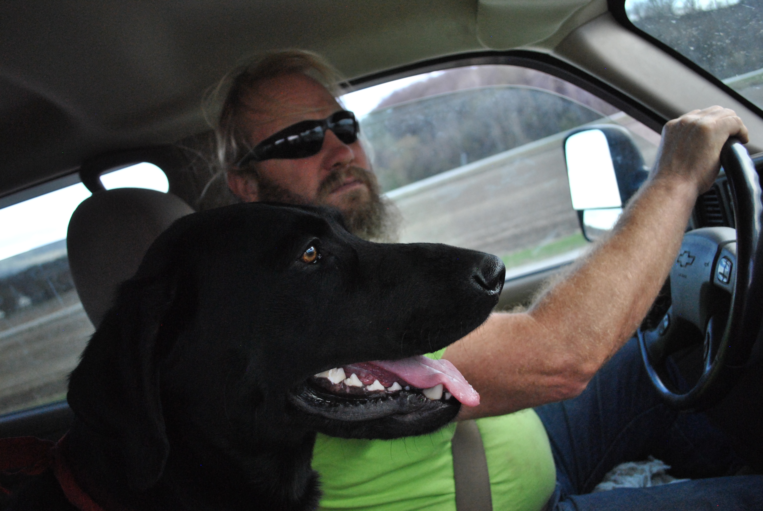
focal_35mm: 27
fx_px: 573
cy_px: 256
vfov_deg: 48.0
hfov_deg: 67.3
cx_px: 382
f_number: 3.5
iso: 800
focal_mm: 18
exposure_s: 1/500
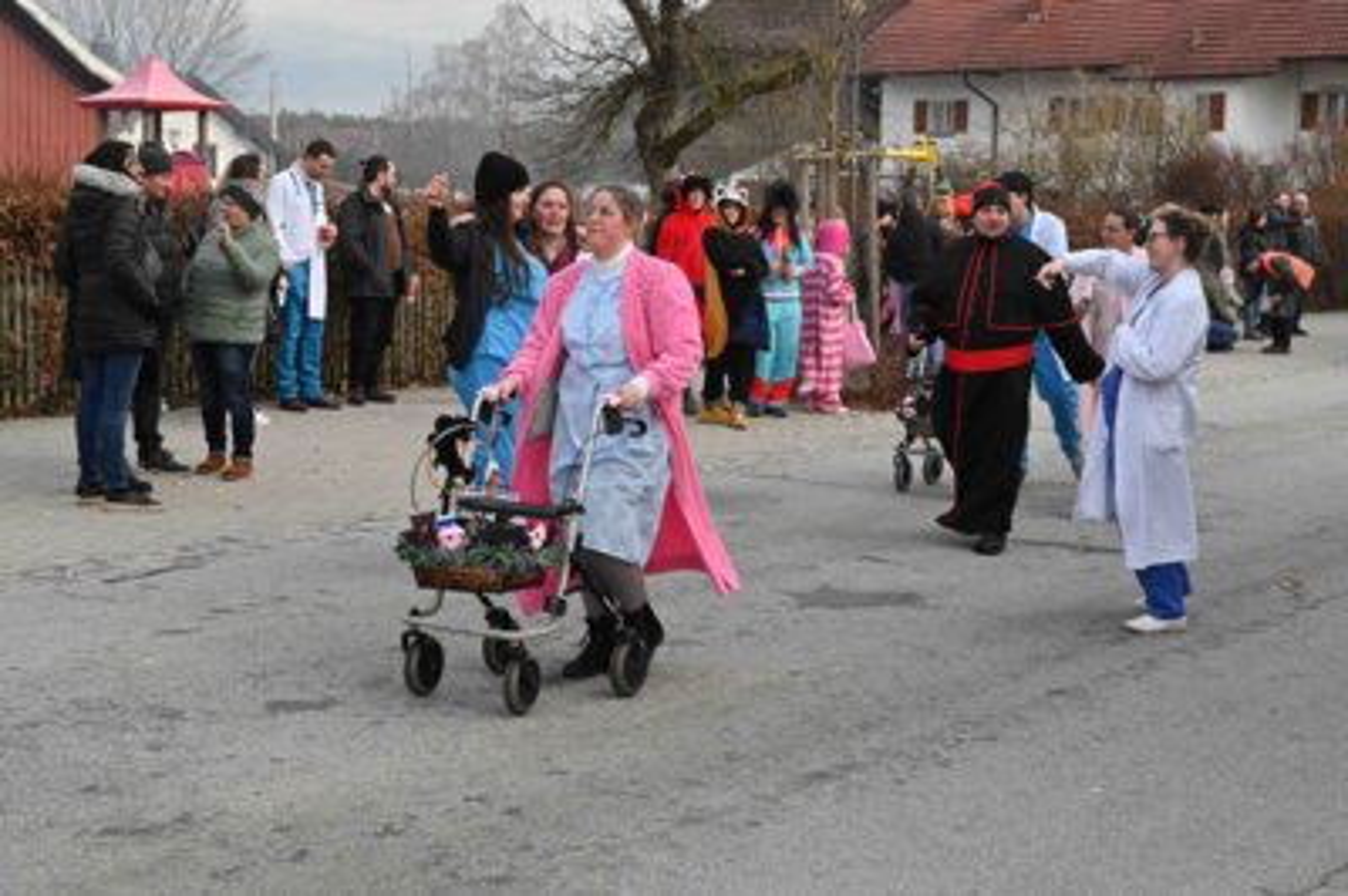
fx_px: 2320
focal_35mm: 62
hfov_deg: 32.4
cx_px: 674
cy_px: 448
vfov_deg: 21.9
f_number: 10
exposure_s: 1/1600
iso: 2500
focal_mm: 62
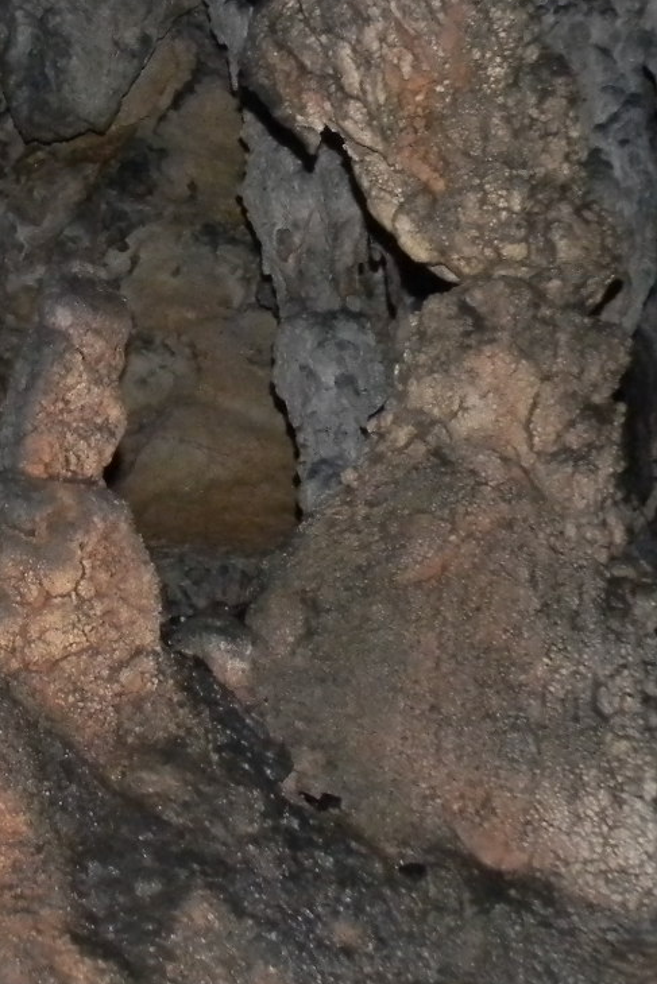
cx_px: -594
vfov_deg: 19.3
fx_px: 2873
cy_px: 275
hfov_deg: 11.9
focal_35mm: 105
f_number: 3.7
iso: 411
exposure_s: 1/30
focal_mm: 6.4
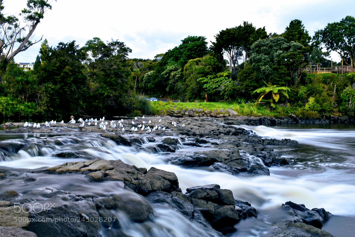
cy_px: 118
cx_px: 178
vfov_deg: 36.9
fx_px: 355
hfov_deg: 53.1
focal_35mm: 36
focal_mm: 24
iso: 100
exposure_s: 6
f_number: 22
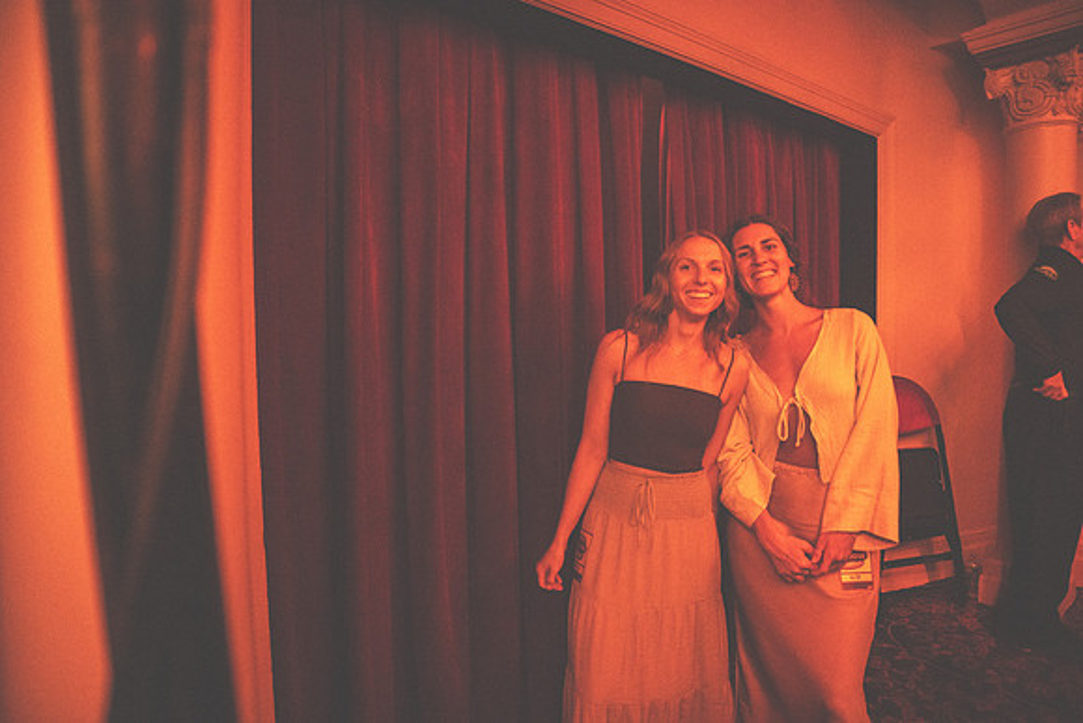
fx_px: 722
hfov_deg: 73.7
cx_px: 542
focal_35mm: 24
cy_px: 362
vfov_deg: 53.2
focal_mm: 24
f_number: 2.8
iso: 12800
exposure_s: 1/200
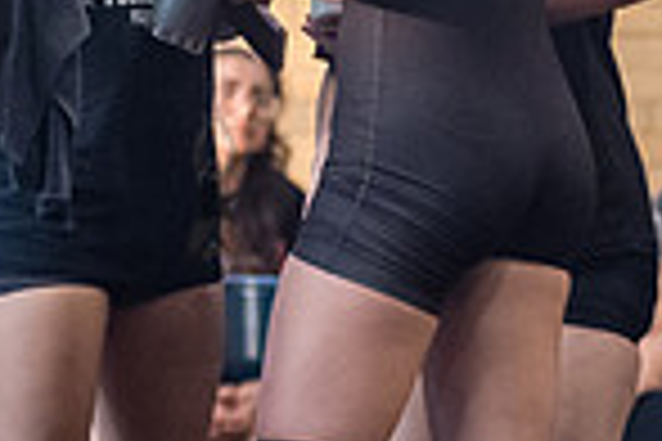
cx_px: 212
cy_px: -254
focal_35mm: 418
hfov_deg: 4.9
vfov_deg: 3.3
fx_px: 7686
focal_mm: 100
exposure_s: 1/400
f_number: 3.5
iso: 5000
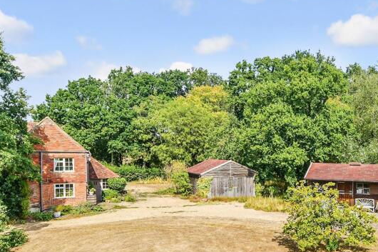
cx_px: 296
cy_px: 157
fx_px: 304
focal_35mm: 29
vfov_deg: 44.6
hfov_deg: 59.3
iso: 160
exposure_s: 1/200
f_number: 9
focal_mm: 10
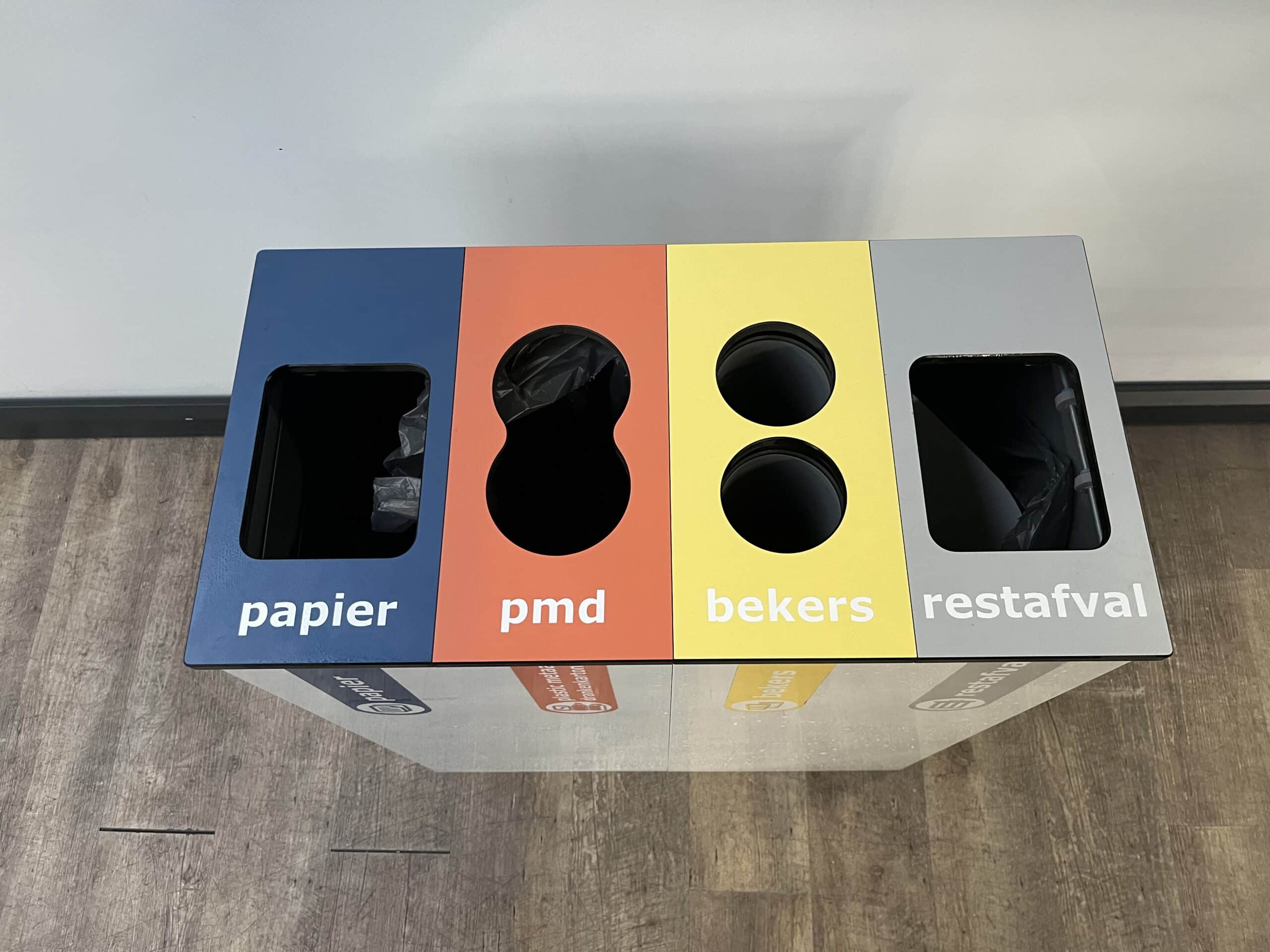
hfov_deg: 67.3
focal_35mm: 26
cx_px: 635
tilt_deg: -67.4
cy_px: 476
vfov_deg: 53.1
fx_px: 954
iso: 200
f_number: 1.6
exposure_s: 1/50
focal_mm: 5.1
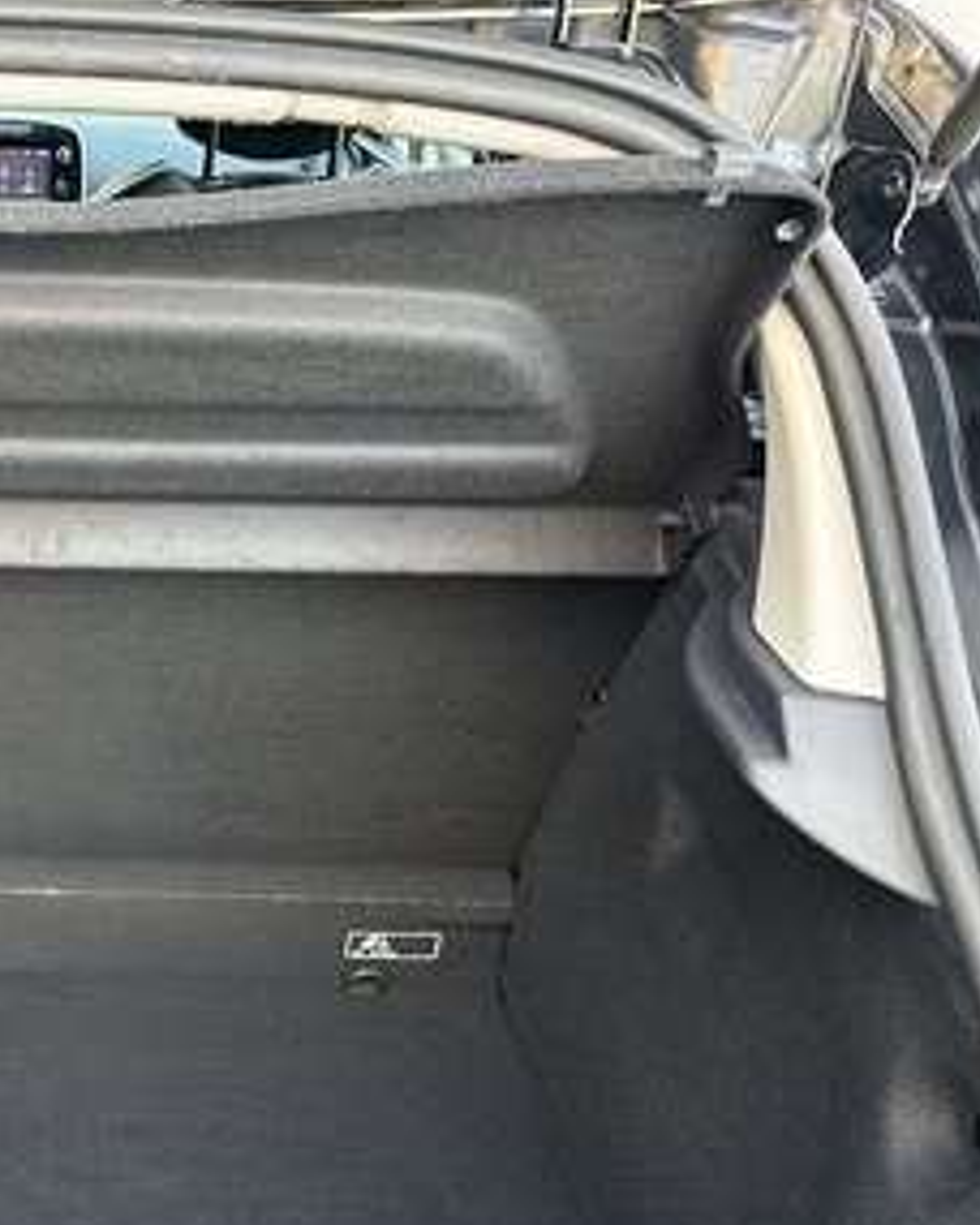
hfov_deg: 32.6
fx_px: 1523
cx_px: -13
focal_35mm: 42
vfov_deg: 43.6
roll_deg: -1.6
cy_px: 733
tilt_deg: -28.8
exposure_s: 1/84
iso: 250
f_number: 1.78
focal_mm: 6.86
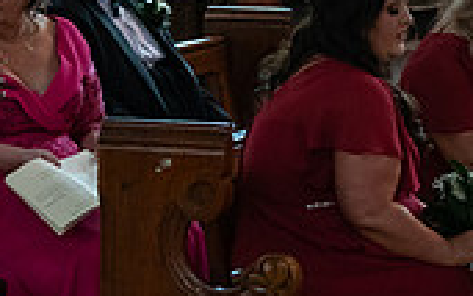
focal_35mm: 214
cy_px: 253
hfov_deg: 9.6
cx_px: -138
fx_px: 2760
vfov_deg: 6.1
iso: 1250
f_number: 3.5
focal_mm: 62
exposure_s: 1/160
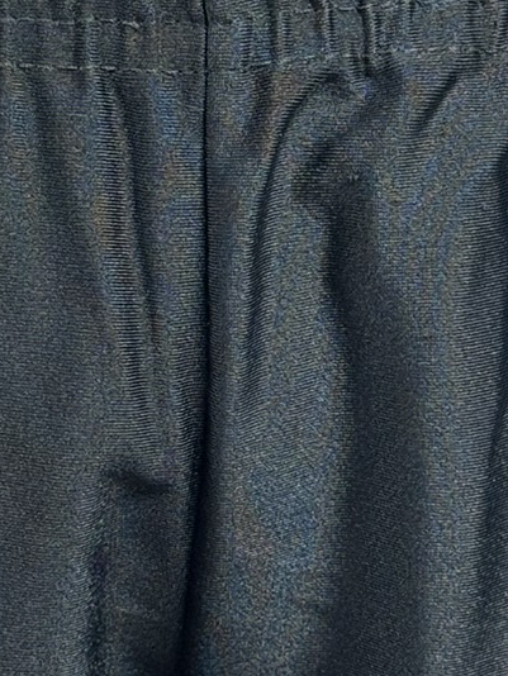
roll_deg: +0.0
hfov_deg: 8.1
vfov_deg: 10.7
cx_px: 205
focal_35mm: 184
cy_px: 385
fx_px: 3597
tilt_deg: -5.9
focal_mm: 6.76
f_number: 1.78
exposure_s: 1/100
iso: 80
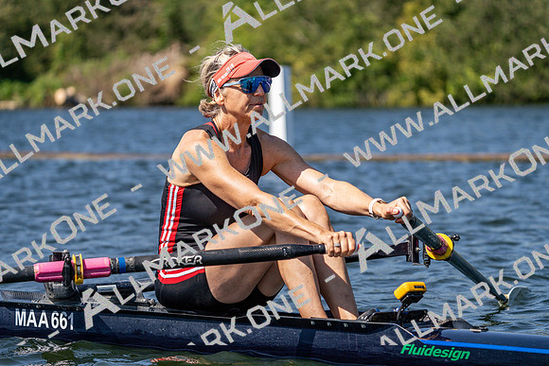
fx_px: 3051
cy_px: 183
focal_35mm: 200
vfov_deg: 6.9
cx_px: 274
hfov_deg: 10.3
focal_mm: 200
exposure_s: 1/2000
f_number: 5.6
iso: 250
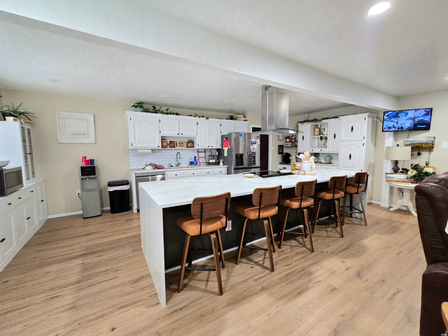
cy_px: 168
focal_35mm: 13
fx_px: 168
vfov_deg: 89.9
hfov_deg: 106.2
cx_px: 224
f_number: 2.2
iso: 320
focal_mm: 2.2
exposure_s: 1/60.2
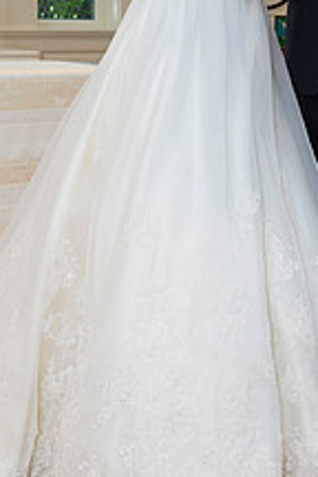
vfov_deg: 26.2
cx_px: 286
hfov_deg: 17.9
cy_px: 60
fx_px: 994
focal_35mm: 75
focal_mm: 36
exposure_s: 1/125
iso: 800
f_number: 5
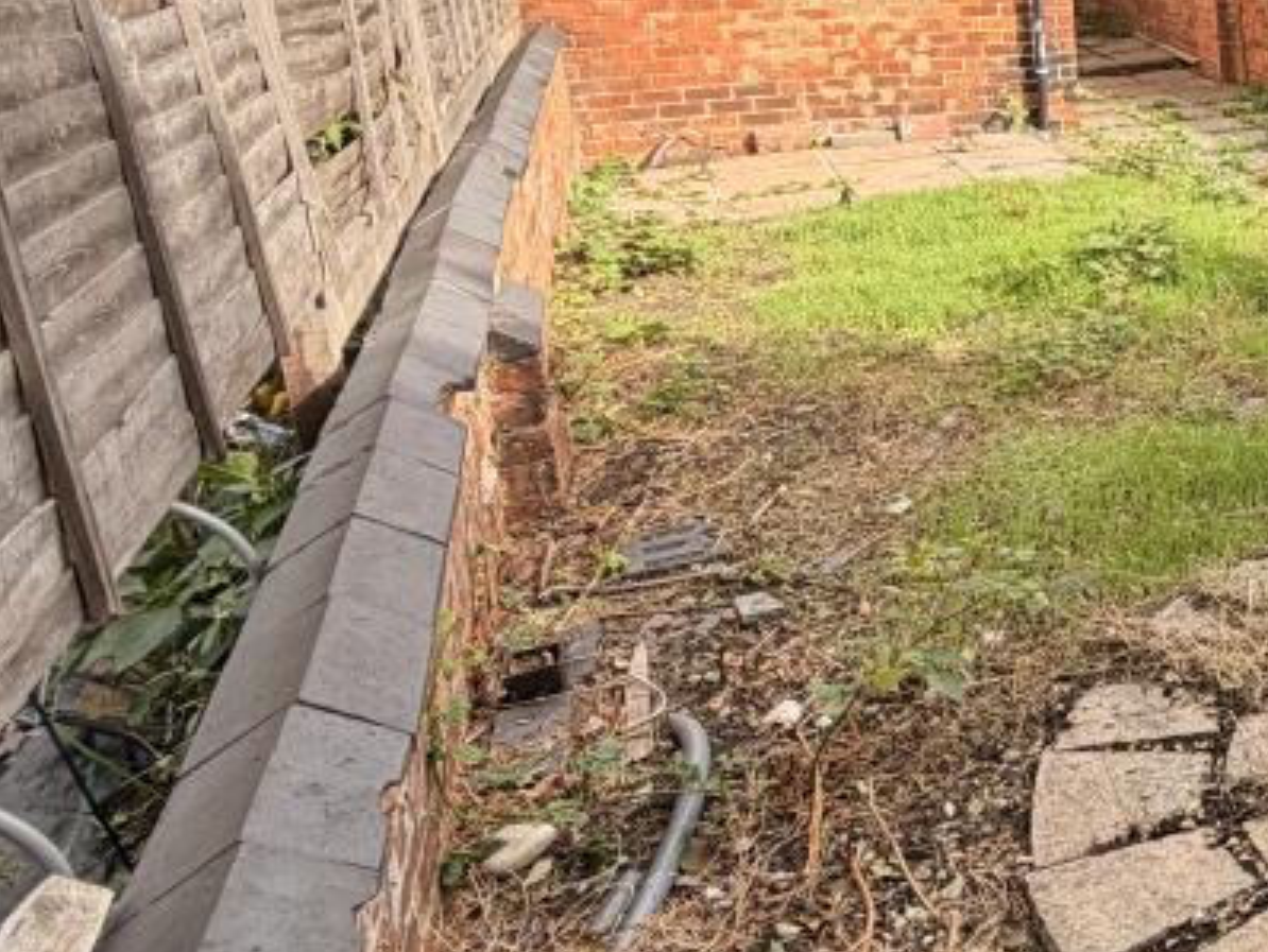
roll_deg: +0.2
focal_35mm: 36
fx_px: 1319
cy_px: 201
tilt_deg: -13.9
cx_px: 1523
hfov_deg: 38.2
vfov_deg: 38.3
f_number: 2.2
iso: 64
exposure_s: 1/502
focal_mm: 2.22
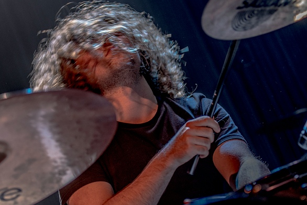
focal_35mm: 129
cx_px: 155
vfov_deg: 10.6
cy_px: 106
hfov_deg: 15.9
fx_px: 1100
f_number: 2.8
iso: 640
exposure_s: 1/80
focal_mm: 70
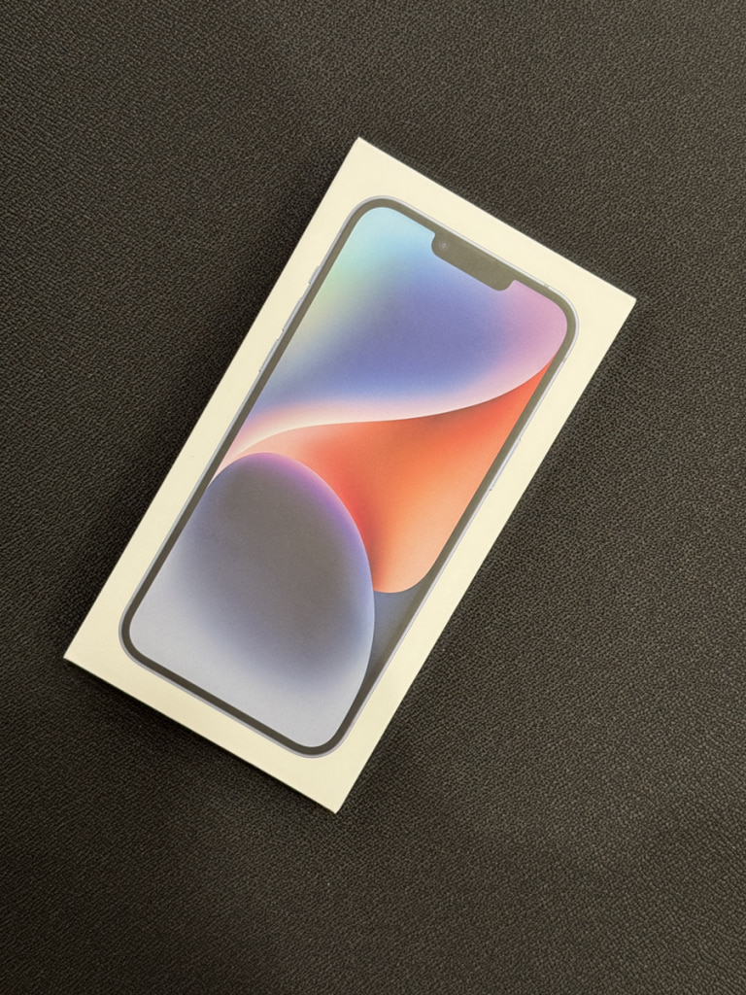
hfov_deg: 30.3
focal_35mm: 48
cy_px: 498
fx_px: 1379
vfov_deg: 39.7
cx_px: 373
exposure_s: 1/60
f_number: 1.78
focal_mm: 6.76
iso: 100
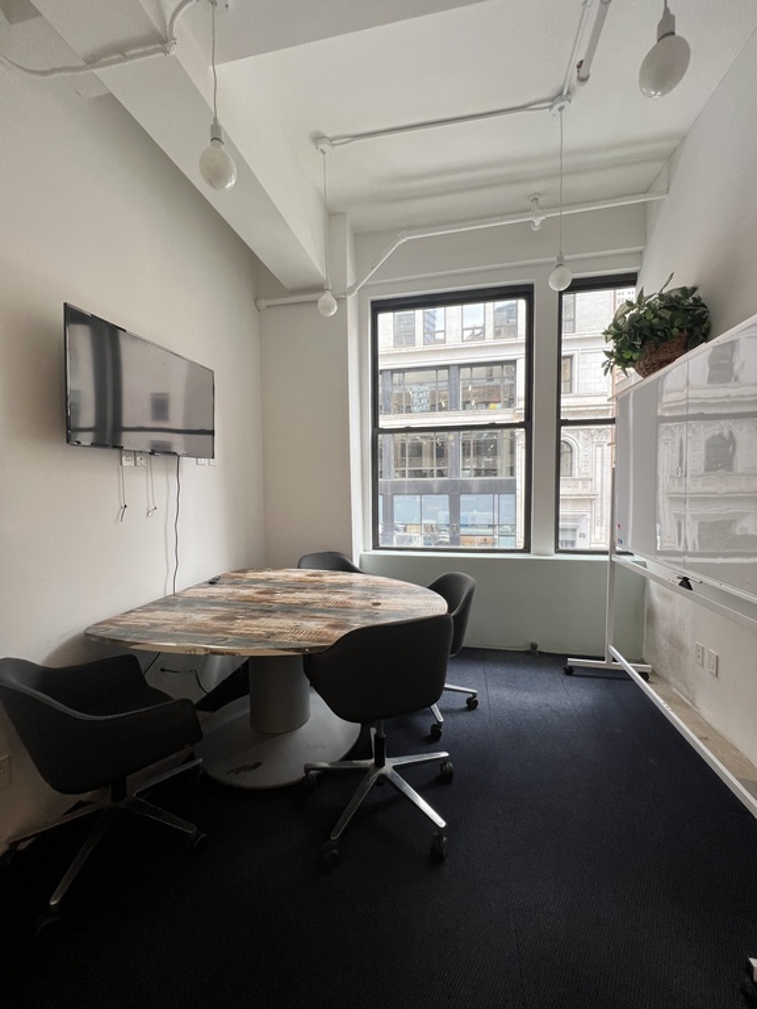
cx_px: 378
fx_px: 379
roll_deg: +1.1
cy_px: 504
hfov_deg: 89.9
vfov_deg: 106.2
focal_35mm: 13
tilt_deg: -2.2
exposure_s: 1/120
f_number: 1.8
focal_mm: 1.57
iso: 80
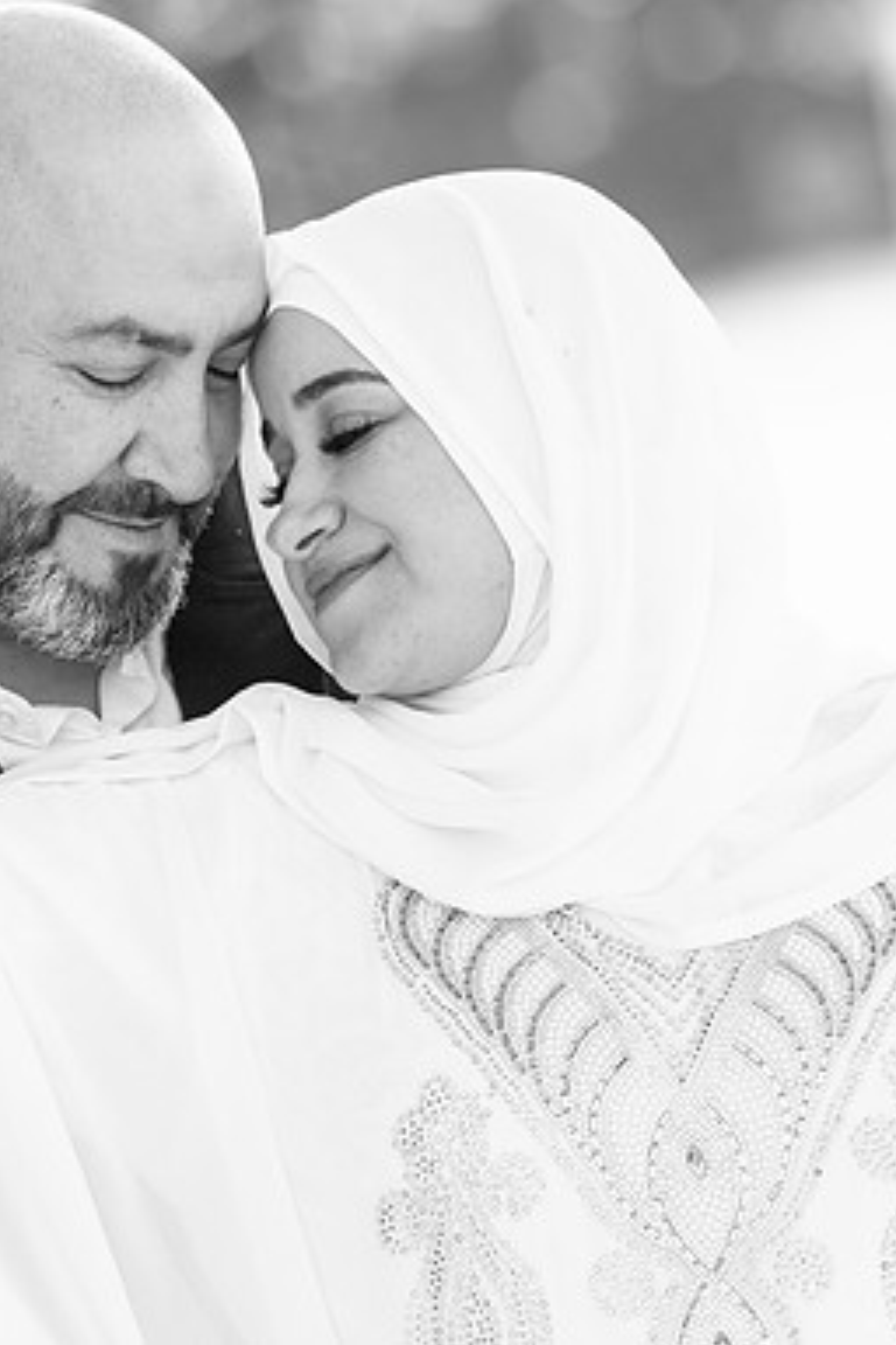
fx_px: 13476
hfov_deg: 3.8
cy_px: 687
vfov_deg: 5.7
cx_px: -6
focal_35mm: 361
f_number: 4.5
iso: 100
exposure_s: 1/125
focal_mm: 200
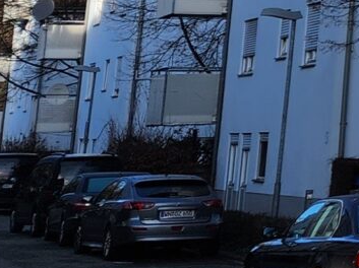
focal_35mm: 167
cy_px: -196
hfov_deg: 8.9
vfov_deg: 8.6
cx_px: 1176
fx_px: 1730
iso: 20
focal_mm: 5.4
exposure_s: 1/823
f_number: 1.8
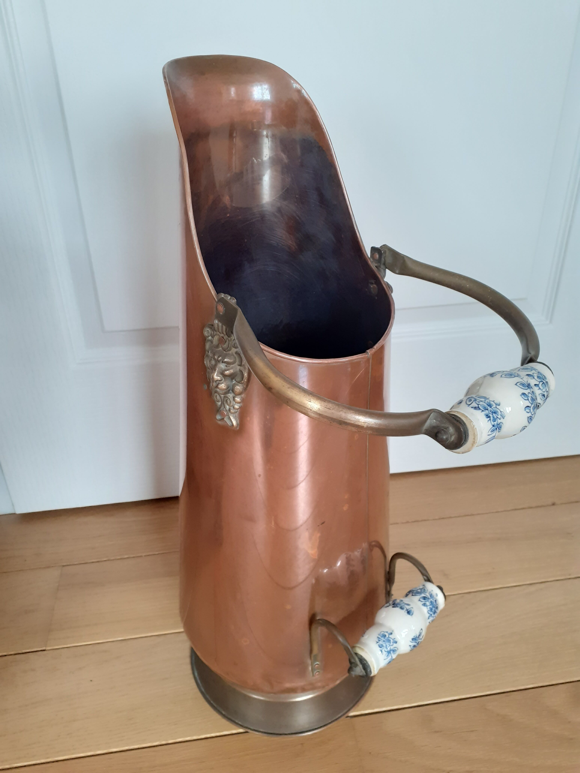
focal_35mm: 27
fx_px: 603
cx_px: 290
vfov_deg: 65.3
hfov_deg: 51.4
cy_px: 386
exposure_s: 1/50
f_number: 1.9
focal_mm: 3.6
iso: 160
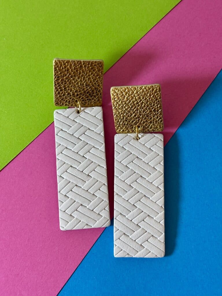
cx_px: 111
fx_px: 445
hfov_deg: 28.0
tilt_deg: -79.5
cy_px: 148
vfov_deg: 36.8
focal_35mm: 52
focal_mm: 5.96
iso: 40
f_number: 1.6
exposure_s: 1/100
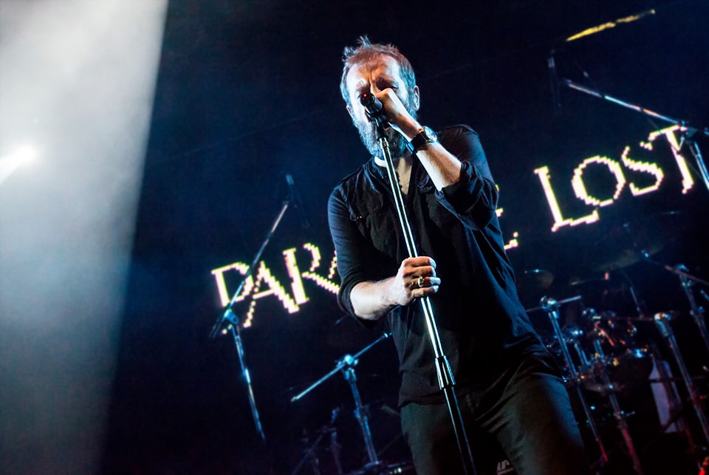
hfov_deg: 46.3
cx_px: 354
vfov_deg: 32.0
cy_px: 238
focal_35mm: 42
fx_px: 828
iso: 800
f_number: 4.5
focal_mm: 28
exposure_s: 1/80
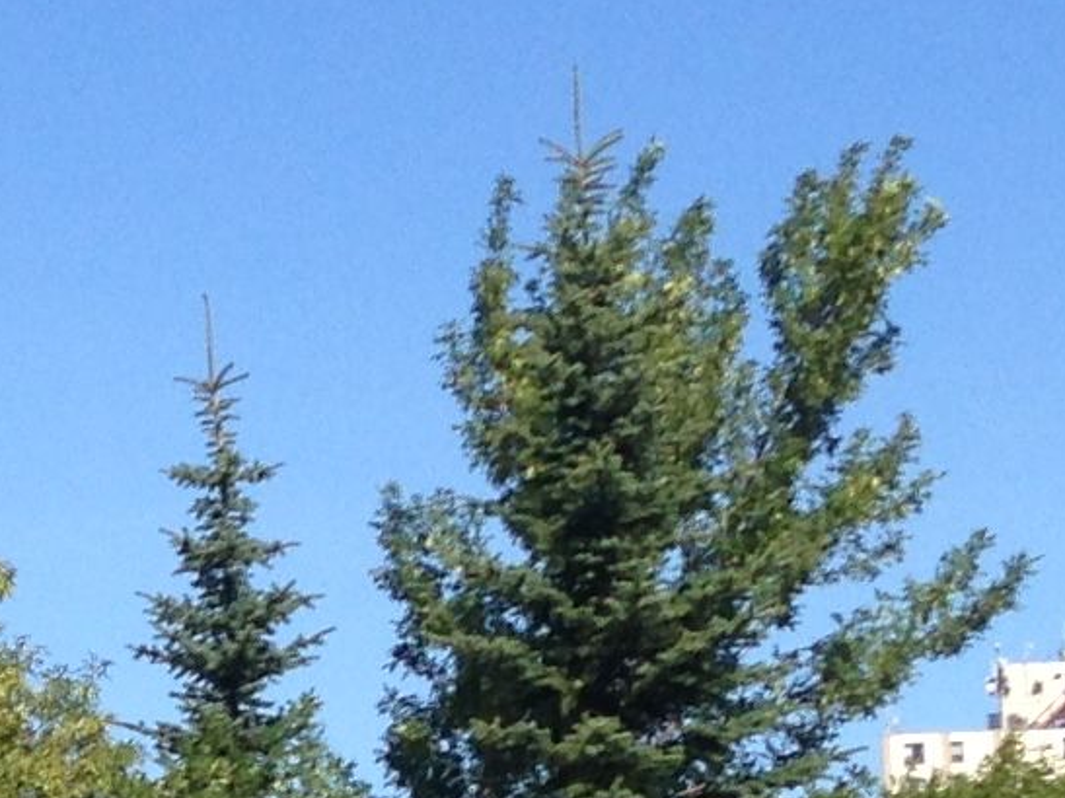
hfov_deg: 9.6
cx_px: -761
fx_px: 6060
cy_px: 617
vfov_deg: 7.5
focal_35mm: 197
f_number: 2.4
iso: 50
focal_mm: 4.13
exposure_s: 1/1506
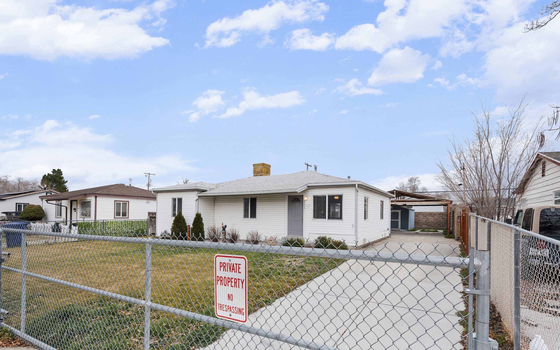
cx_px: 287
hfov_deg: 94.3
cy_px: 193
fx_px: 259
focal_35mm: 17
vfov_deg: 67.8
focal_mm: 16
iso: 100
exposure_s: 1/8
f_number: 10
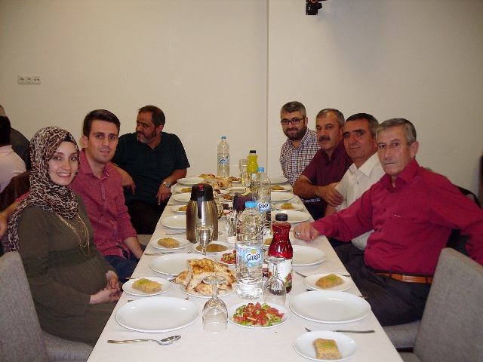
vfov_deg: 37.7
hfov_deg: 49.0
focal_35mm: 38
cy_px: 181
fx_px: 530
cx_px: 242
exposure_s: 1/45
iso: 100
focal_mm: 6.3
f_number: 2.8
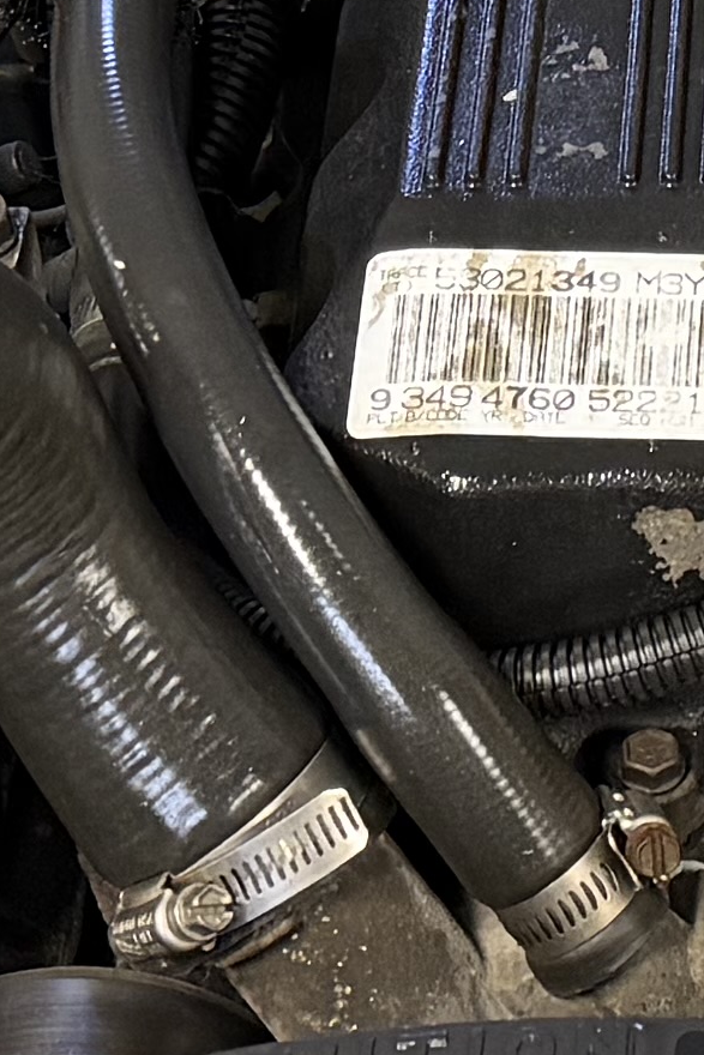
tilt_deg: -44.6
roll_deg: +1.2
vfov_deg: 12.5
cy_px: -40
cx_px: 925
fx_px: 4750
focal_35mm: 162
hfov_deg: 8.4
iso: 320
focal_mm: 6.76
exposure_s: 1/60
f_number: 1.78
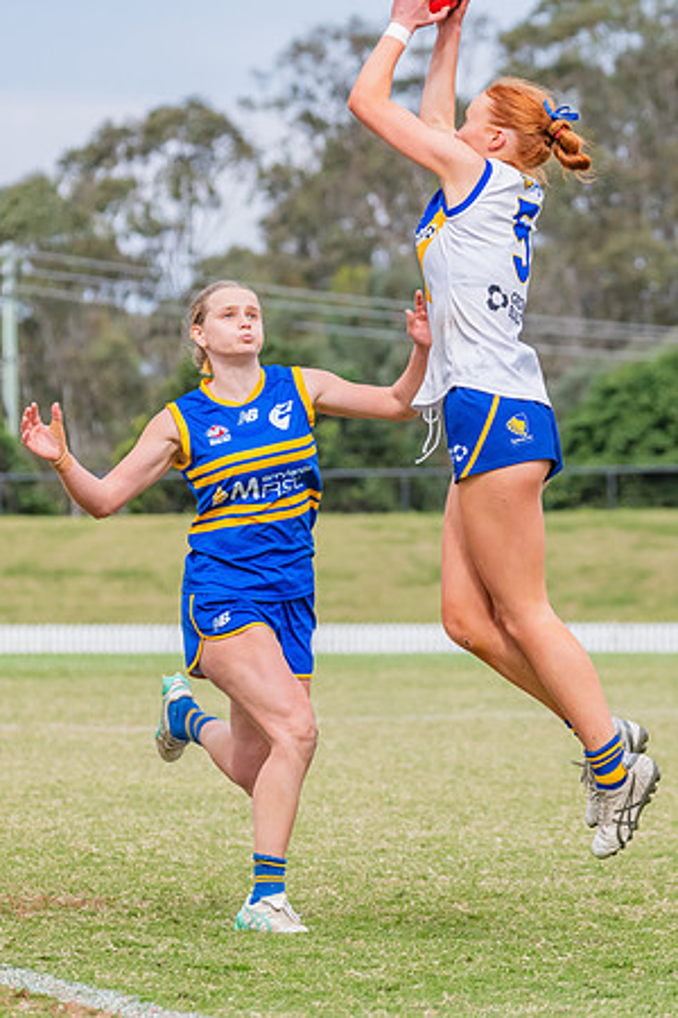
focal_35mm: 317
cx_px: 567
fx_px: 8945
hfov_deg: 4.3
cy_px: 508
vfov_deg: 6.5
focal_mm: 210
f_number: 9
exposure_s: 1/1250
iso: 800
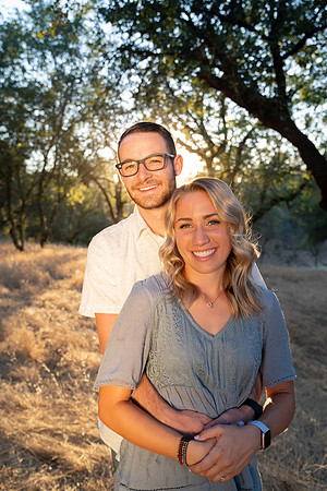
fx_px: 409
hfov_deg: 43.6
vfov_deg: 61.9
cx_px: 164
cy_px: 246
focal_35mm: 30
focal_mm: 30
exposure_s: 1/125
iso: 250
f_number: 4
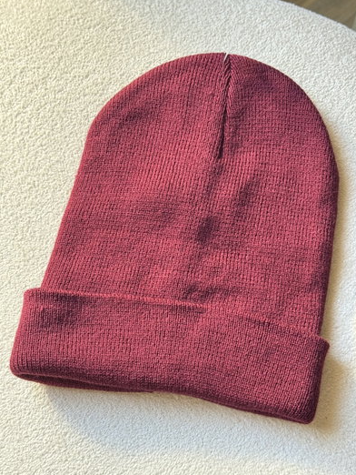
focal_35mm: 49
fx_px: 671
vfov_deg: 38.9
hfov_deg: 29.7
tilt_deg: -71.0
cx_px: 181
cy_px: 240
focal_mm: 6.76
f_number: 1.78
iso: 250
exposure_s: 1/50
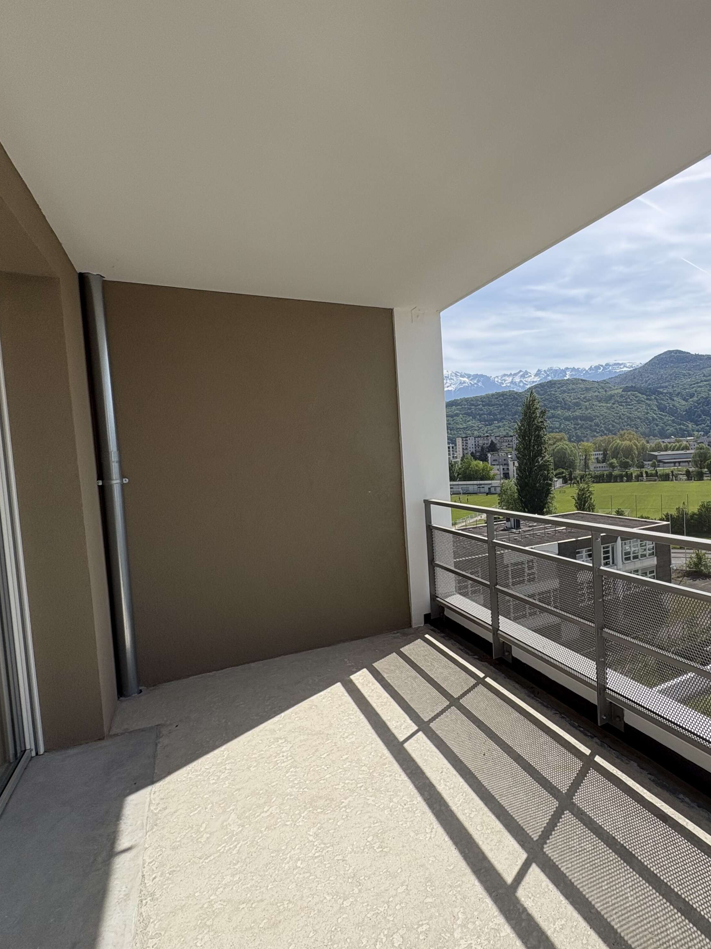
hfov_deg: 65.9
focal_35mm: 19
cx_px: 502
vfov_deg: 84.7
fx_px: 520
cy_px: 478
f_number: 2.2
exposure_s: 1/2273
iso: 50
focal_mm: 2.22
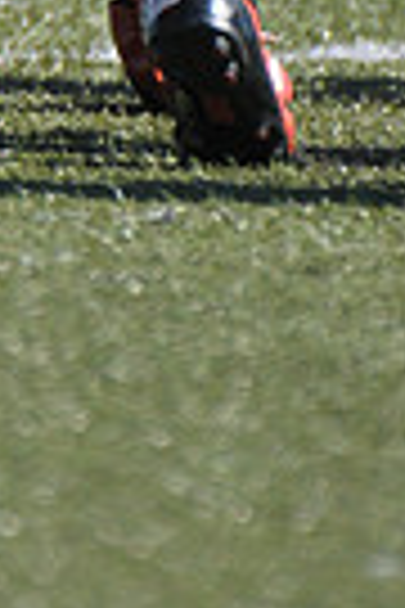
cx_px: -88
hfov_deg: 0.5
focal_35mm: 2578
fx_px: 43500
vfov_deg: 0.8
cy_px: -626
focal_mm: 400
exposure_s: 1/3200
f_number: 4
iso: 640
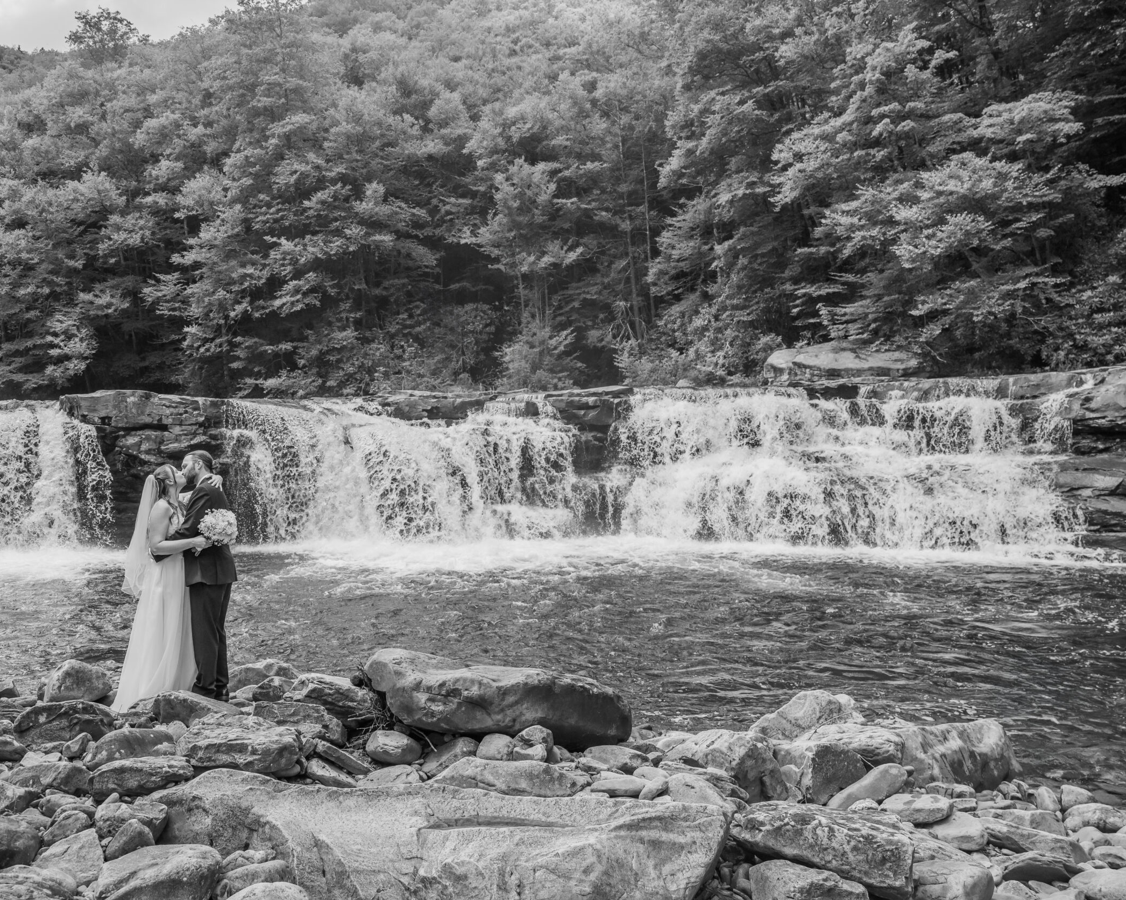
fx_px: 966
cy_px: 443
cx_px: 454
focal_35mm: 29
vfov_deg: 50.0
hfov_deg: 60.0
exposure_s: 1/2500
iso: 640
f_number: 3.5
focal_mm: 24
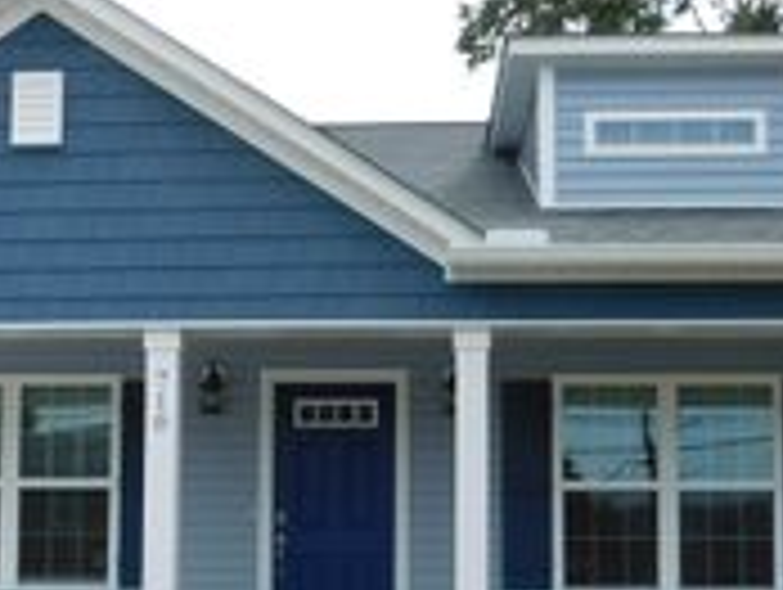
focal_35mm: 66
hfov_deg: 29.3
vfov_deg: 21.9
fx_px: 1495
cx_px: 351
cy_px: 507
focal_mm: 4
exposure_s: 1/1250
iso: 125
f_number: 3
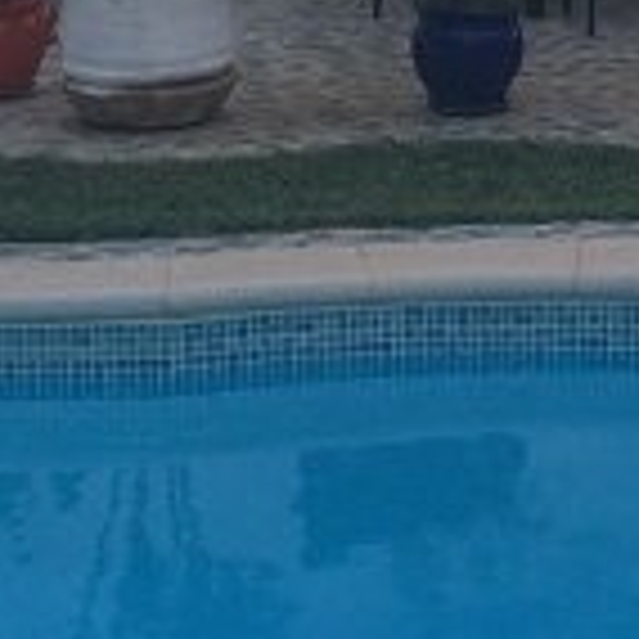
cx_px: 565
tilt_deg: -0.4
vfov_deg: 13.7
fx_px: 2464
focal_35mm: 118
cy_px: -374
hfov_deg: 14.6
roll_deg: +1.6
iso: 40
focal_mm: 4.15
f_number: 2.2
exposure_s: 1/120
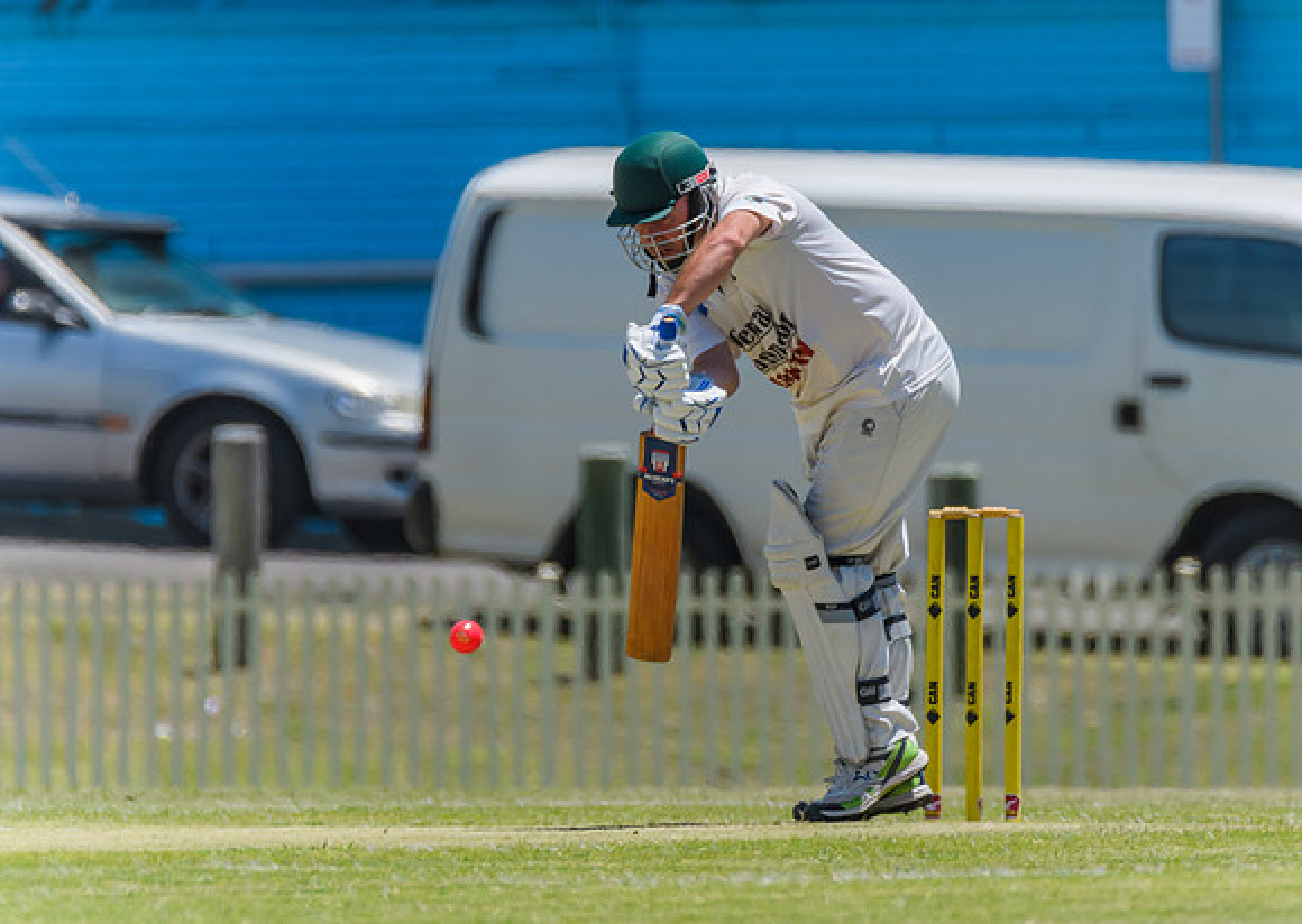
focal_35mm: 1035
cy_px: 415
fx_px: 38219
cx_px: 764
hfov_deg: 2.0
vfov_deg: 1.4
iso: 400
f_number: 6.3
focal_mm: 600
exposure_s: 1/2500
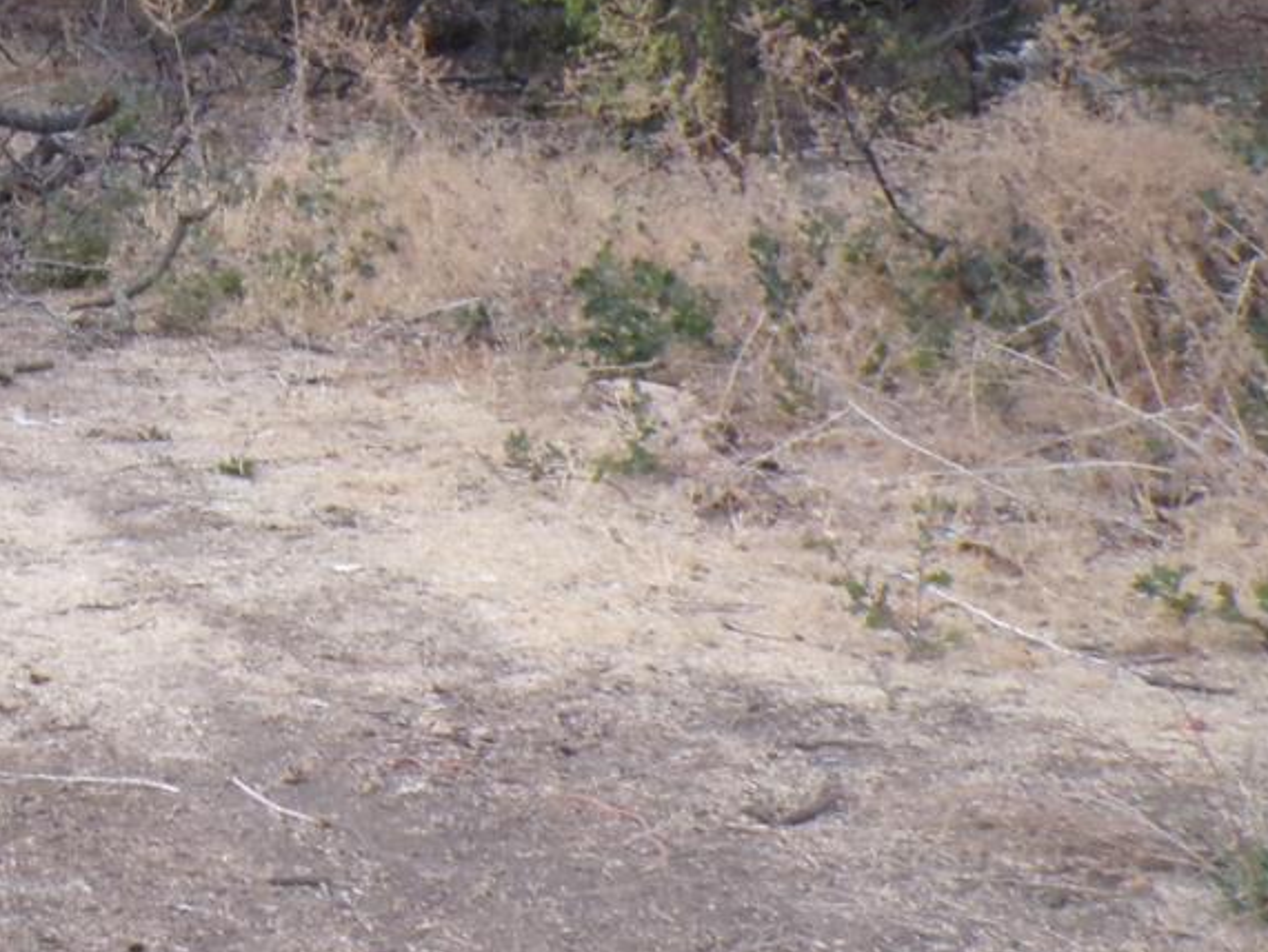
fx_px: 3079
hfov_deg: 21.9
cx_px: -151
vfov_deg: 17.2
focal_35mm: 84
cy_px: -17
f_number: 8.3
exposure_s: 1/60
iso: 293
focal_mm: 5.8
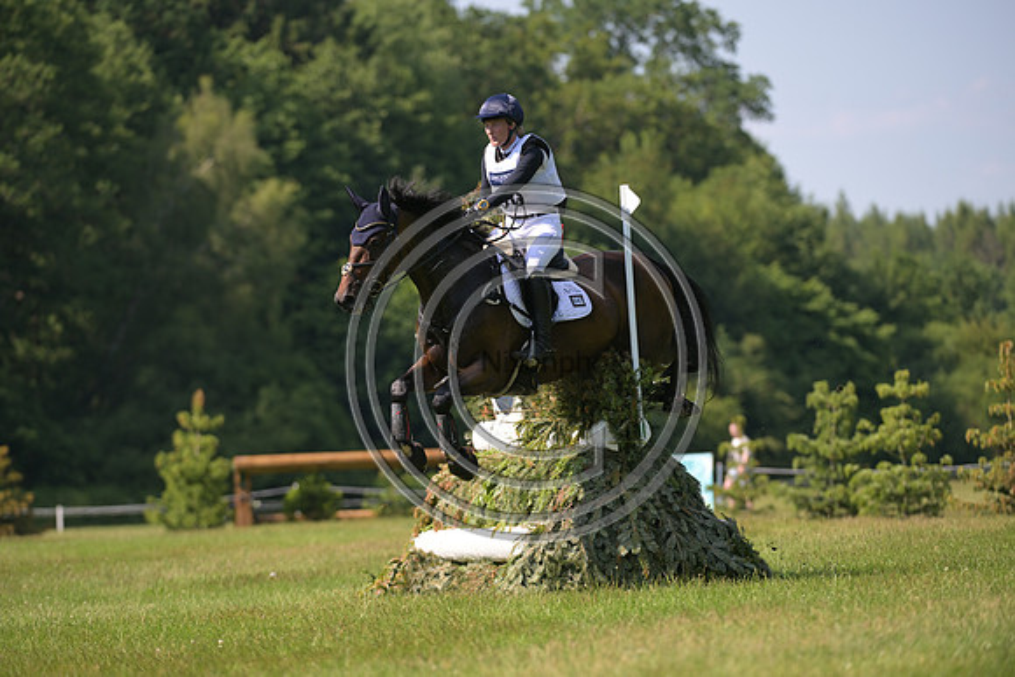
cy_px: 338
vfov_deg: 4.9
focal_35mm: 280
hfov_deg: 7.4
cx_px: 508
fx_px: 7896
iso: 320
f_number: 5
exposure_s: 1/1250
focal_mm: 280
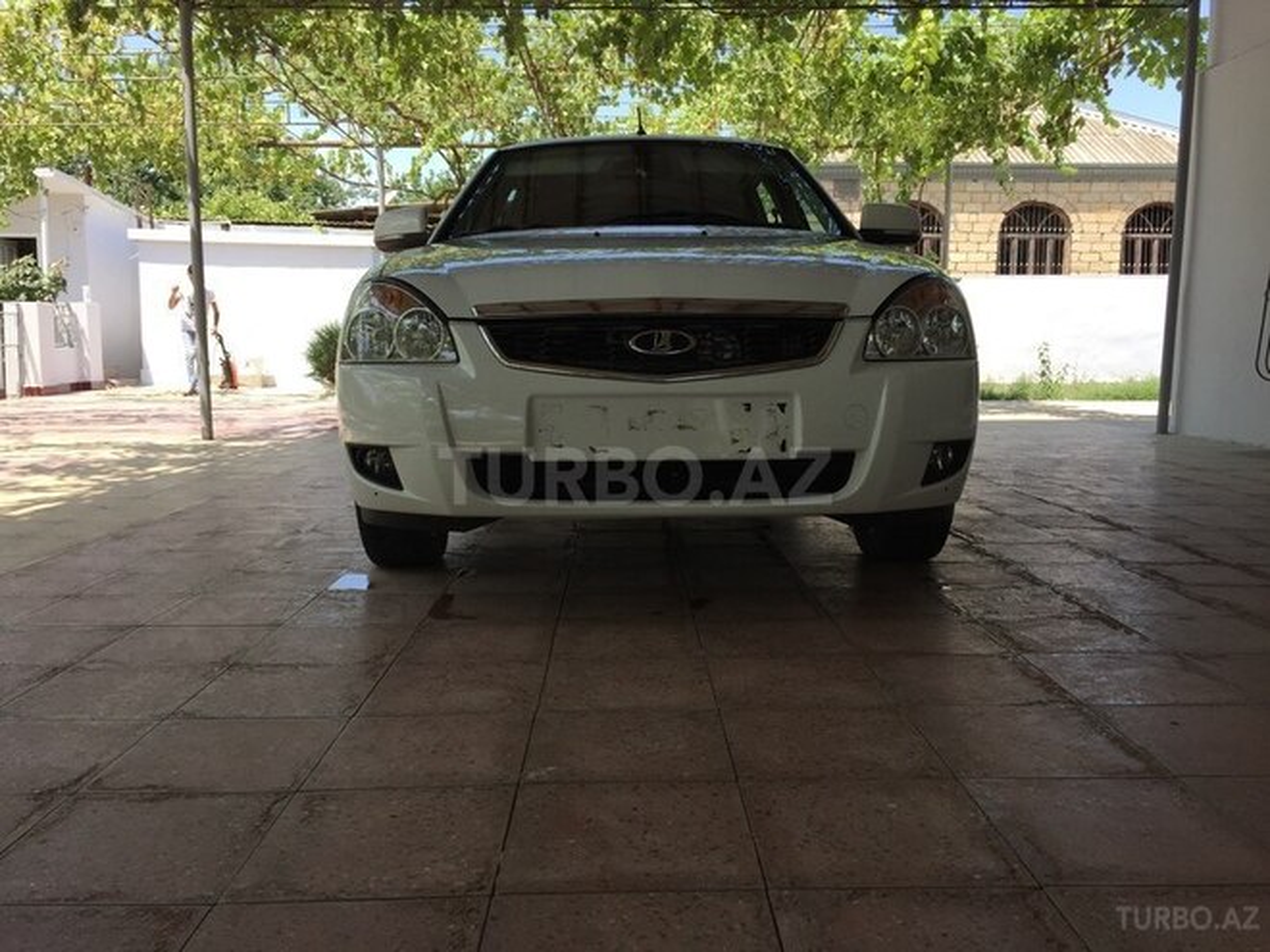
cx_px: 635
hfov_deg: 61.7
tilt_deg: -5.8
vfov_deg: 48.2
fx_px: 1064
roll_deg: -2.4
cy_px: 476
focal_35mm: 29
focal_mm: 4.15
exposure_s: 1/732
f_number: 2.2
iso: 32
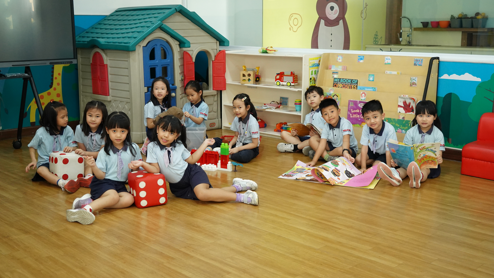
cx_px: 247
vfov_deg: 27.7
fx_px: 563
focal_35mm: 43
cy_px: 134
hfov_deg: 47.4
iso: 4000
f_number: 4
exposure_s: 1/160
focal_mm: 41
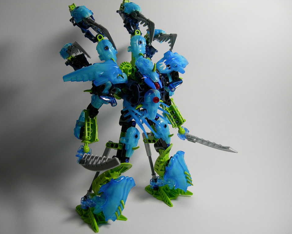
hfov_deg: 45.8
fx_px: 346
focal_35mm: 40
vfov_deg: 37.3
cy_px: 116
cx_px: 144
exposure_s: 1/40.1
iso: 50
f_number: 2.8
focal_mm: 7.8
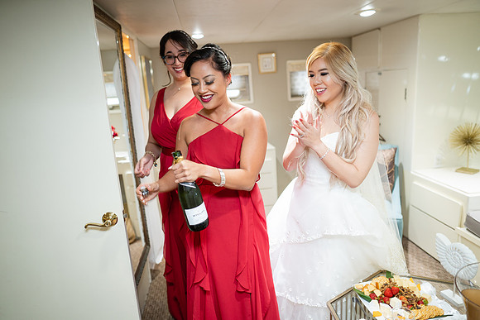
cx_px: 240
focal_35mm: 24
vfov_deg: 53.2
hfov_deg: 73.7
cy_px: 160
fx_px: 320
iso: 500
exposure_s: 1/125
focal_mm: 24
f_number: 1.6
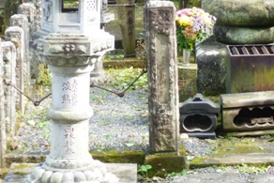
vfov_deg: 9.8
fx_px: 1058
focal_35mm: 139
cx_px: 252
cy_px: -27
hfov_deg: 14.6
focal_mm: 11
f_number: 4.7
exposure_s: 1/40
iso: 100
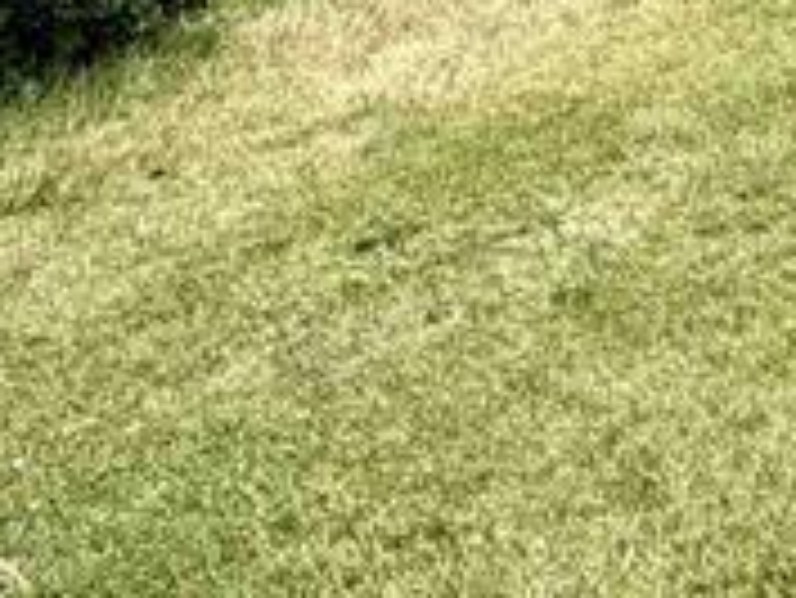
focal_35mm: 81
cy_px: -405
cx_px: 1187
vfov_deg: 16.0
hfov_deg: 20.6
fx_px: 1864
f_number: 2.2
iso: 32
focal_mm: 2.22
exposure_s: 1/1017
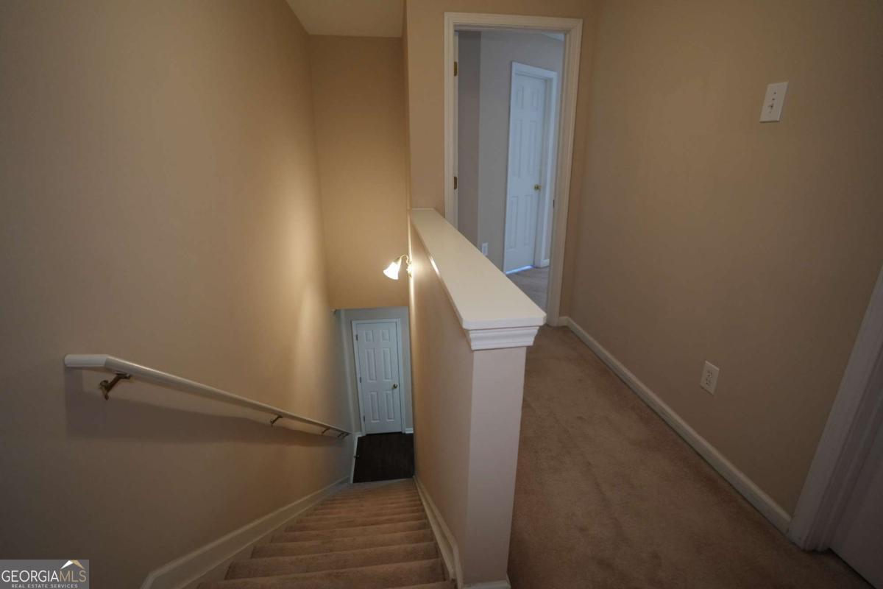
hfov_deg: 96.7
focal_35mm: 16
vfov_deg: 73.7
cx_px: 442
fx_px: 392
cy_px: 294
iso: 2000
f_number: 2.8
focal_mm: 16
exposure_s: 1/160
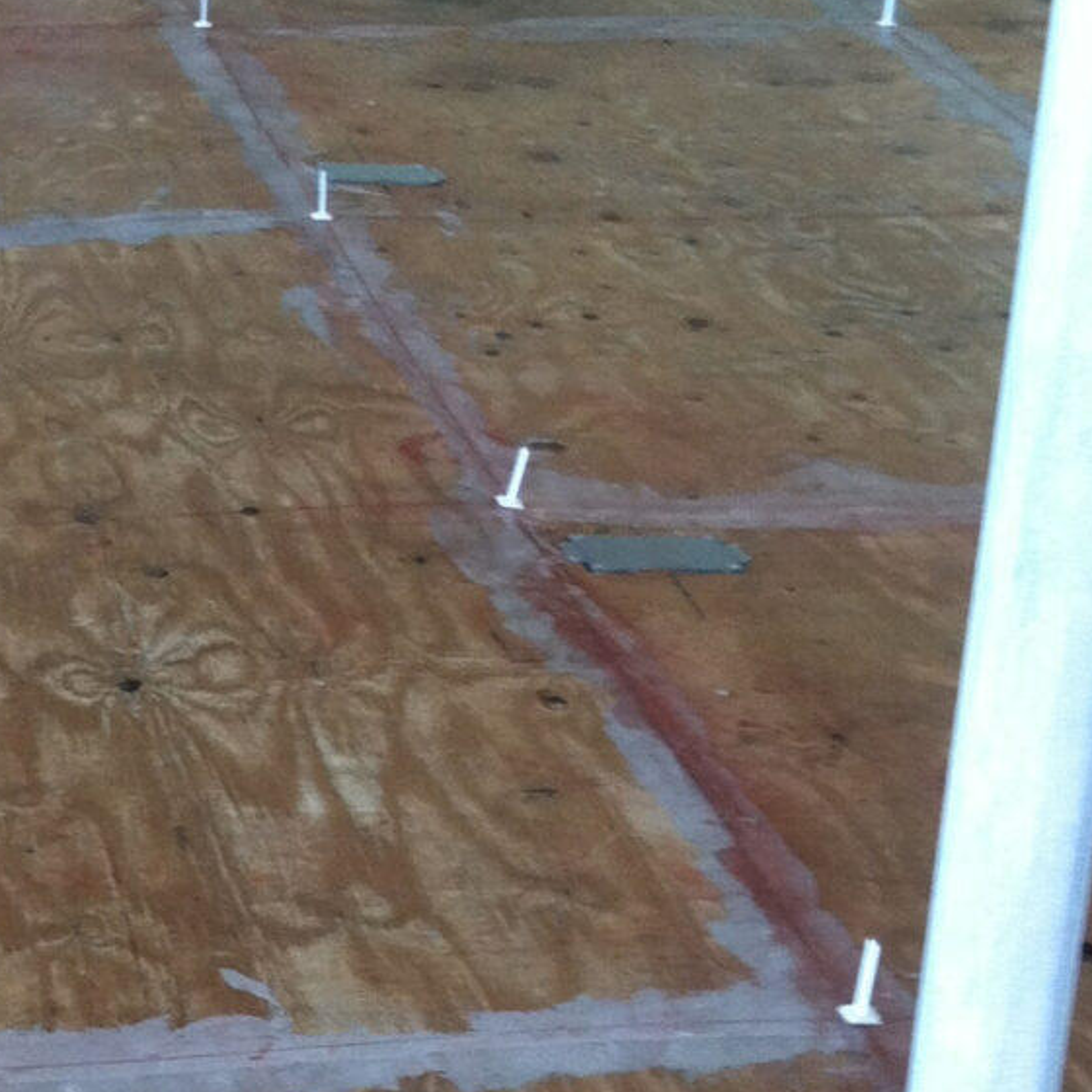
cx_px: 156
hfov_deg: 16.3
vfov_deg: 16.3
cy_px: 879
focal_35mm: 106
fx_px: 3783
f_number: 2.8
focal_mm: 3.85
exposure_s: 1/17
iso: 80
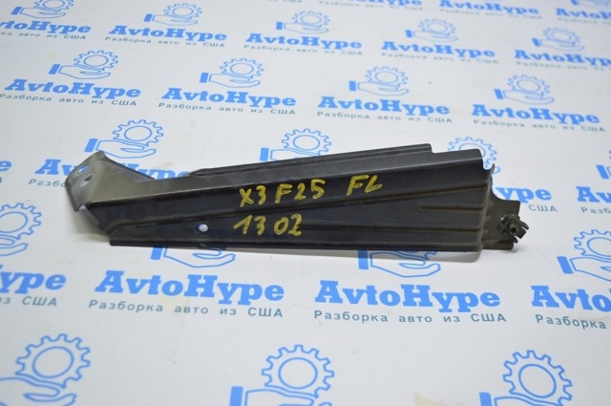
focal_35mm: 40
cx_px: 306
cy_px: 203
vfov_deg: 32.9
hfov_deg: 48.0
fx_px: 686
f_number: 4
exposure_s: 1/50
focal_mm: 27
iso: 400
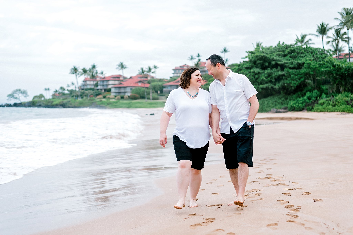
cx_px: 176
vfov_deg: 27.0
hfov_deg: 39.6
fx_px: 490
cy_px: 118
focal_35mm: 50
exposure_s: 1/250
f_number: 2.8
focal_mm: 50
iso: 400
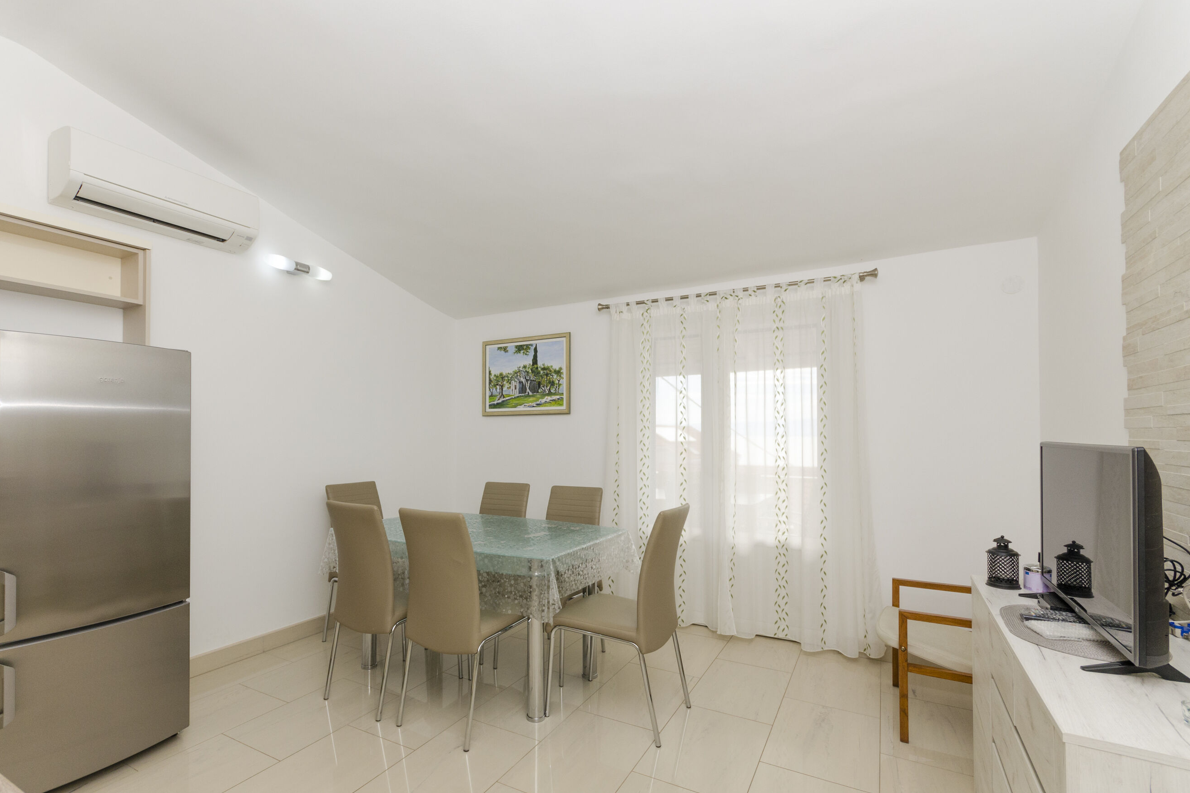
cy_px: 421
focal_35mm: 16
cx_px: 566
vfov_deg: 73.7
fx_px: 529
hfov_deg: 96.7
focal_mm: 10
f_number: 8
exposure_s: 1/200
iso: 320
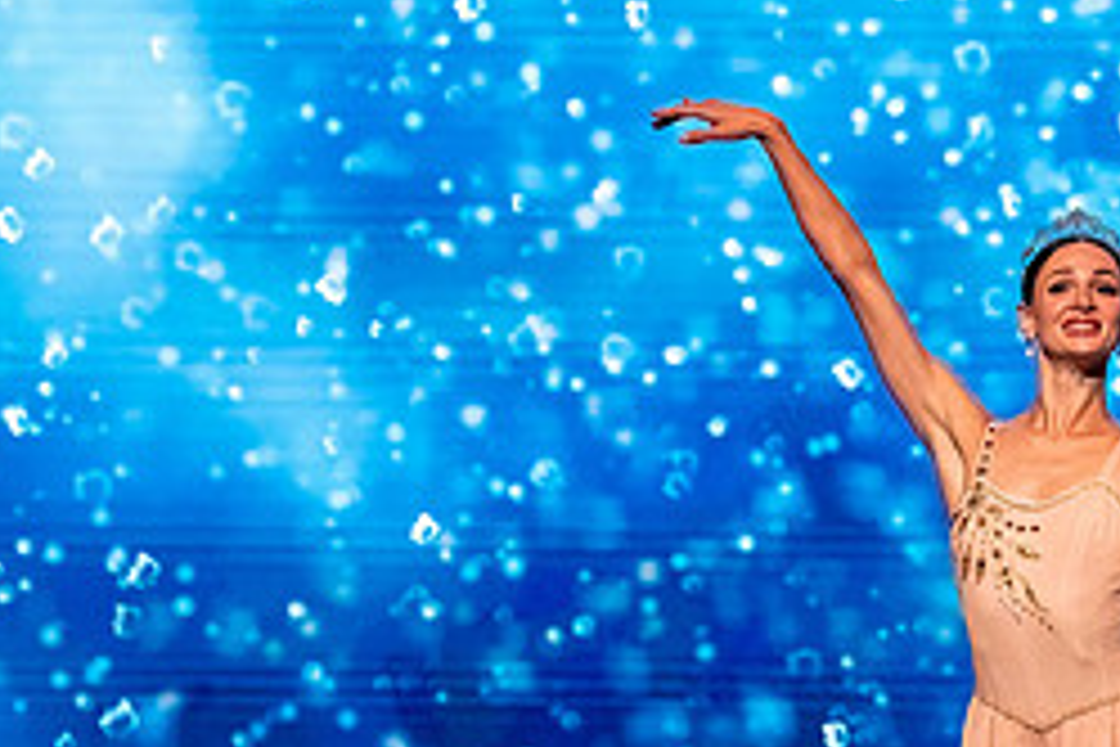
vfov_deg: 1.8
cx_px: 943
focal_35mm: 770
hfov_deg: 2.7
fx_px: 23954
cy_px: 363
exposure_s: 1/400
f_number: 5.6
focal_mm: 268
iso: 6400
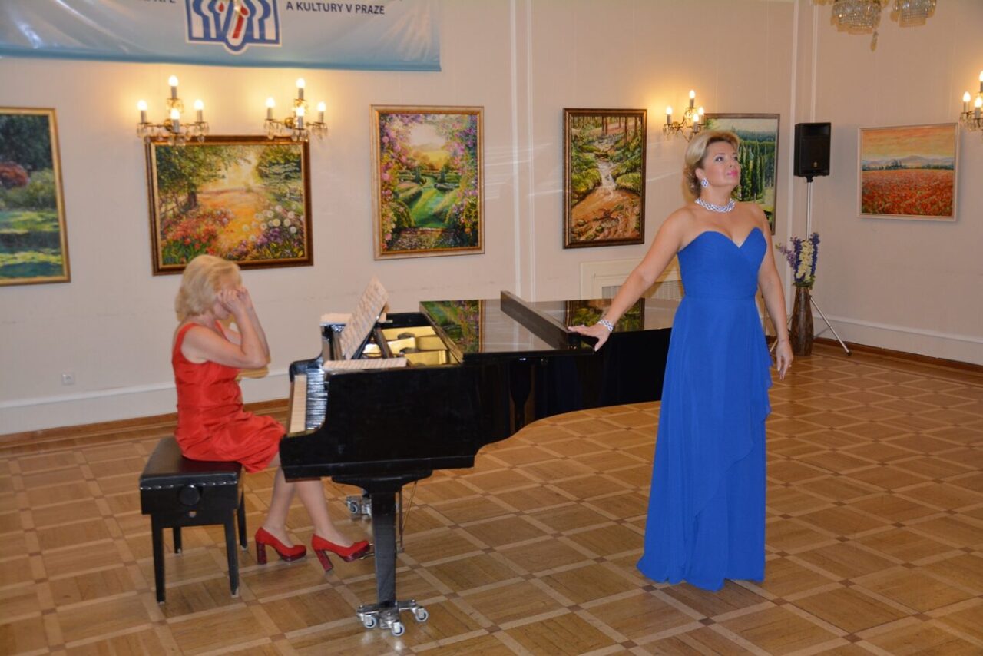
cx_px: 492
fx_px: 1024
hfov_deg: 51.3
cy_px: 328
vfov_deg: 35.5
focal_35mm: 38
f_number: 4
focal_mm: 25
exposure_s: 1/100
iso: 800
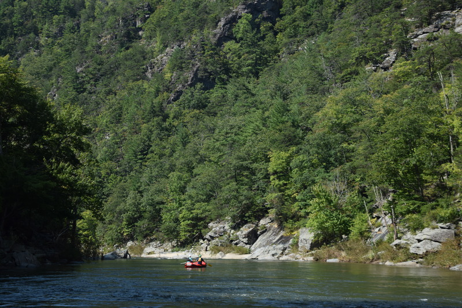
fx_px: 1058
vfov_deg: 16.5
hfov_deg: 24.6
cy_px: 154
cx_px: 231
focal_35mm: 82
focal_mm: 55
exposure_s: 1/1250
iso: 400
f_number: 5.6
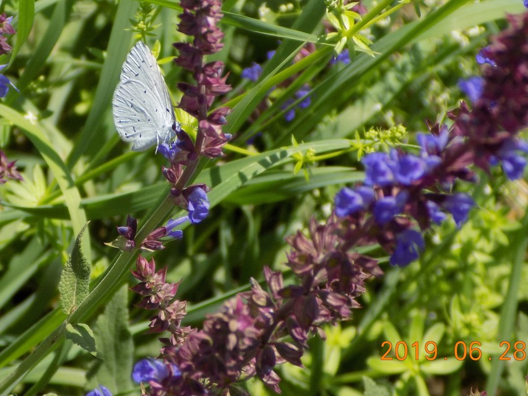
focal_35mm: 118
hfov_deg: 16.7
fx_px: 1800
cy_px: 198
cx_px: 264
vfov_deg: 12.6
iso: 80
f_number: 4.8
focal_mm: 20.9
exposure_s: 1/320
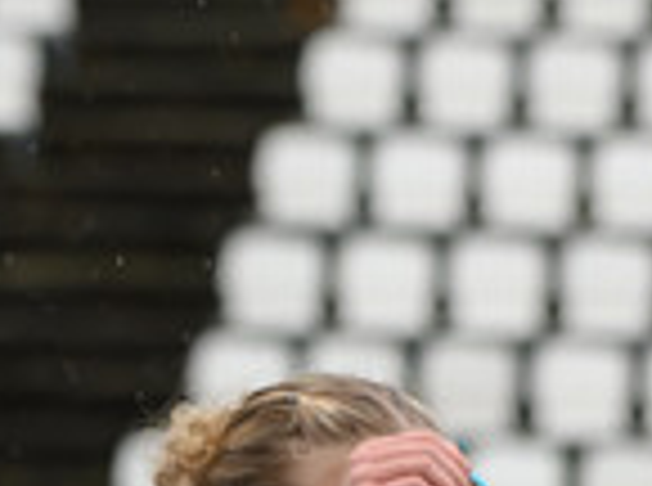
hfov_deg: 2.1
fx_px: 17981
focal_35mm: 957
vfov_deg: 1.5
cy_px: 871
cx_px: 603
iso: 2800
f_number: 5.6
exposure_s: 1/1000
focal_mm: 180
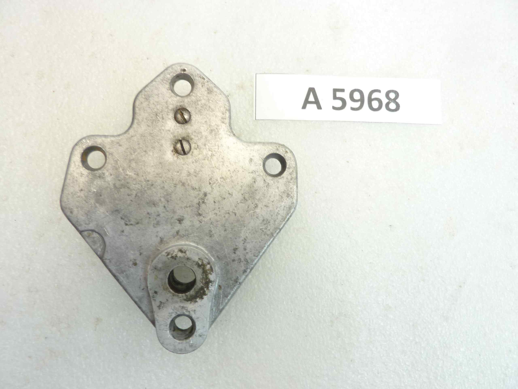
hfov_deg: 69.4
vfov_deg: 54.9
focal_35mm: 25
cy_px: 194
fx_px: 374
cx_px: 259
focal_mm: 4.1
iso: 80
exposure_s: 1/15
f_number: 3.3
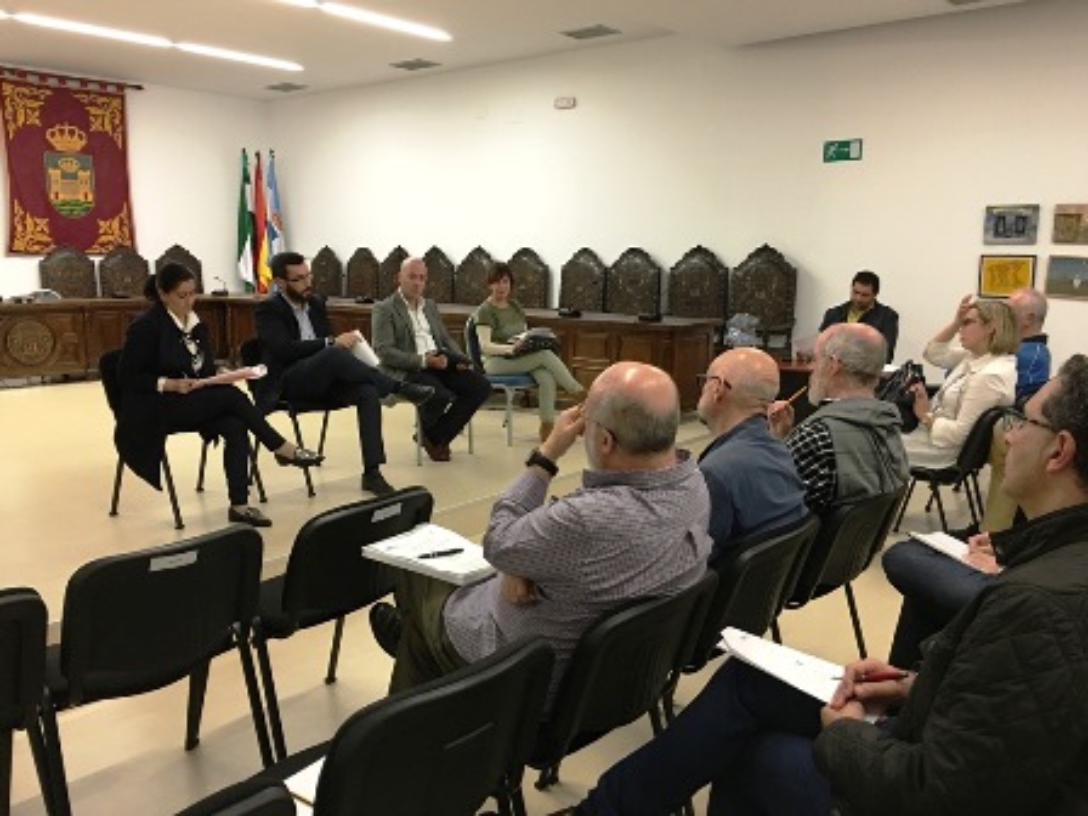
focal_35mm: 29
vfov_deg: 48.2
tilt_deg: -9.4
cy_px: 408
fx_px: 911
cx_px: 544
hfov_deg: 61.7
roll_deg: -0.9
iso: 100
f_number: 2.2
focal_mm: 4.15
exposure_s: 1/17
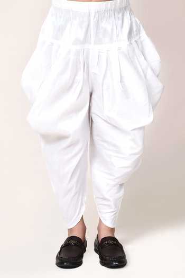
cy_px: 139
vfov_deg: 39.6
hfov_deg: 27.0
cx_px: 92
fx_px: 385
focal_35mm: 50
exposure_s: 1/160
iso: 500
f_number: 10
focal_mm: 50
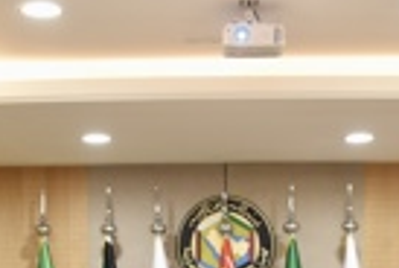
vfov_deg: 18.2
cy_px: 370
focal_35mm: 69
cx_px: 229
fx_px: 766
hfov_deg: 29.1
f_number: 2.8
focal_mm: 24
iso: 1000
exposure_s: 1/125
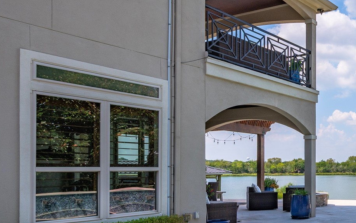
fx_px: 398
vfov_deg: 30.7
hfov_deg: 39.5
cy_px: 168
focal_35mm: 41
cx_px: 391
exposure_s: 1/250
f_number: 13
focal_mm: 17
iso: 125
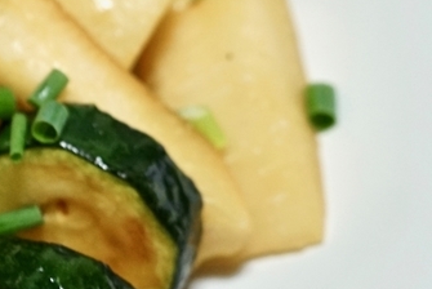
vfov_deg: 8.5
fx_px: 1934
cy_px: 115
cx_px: -319
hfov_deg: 11.9
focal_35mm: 161
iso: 1600
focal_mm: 45
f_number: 5
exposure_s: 1/40
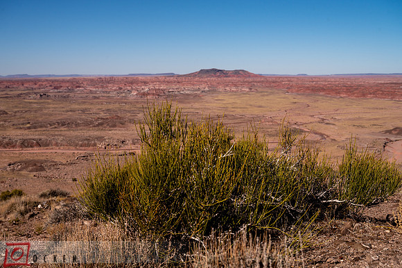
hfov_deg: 38.2
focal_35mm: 52
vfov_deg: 26.0
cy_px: 134
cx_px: 201
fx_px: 580
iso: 200
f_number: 8
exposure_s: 1/1600
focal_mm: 52
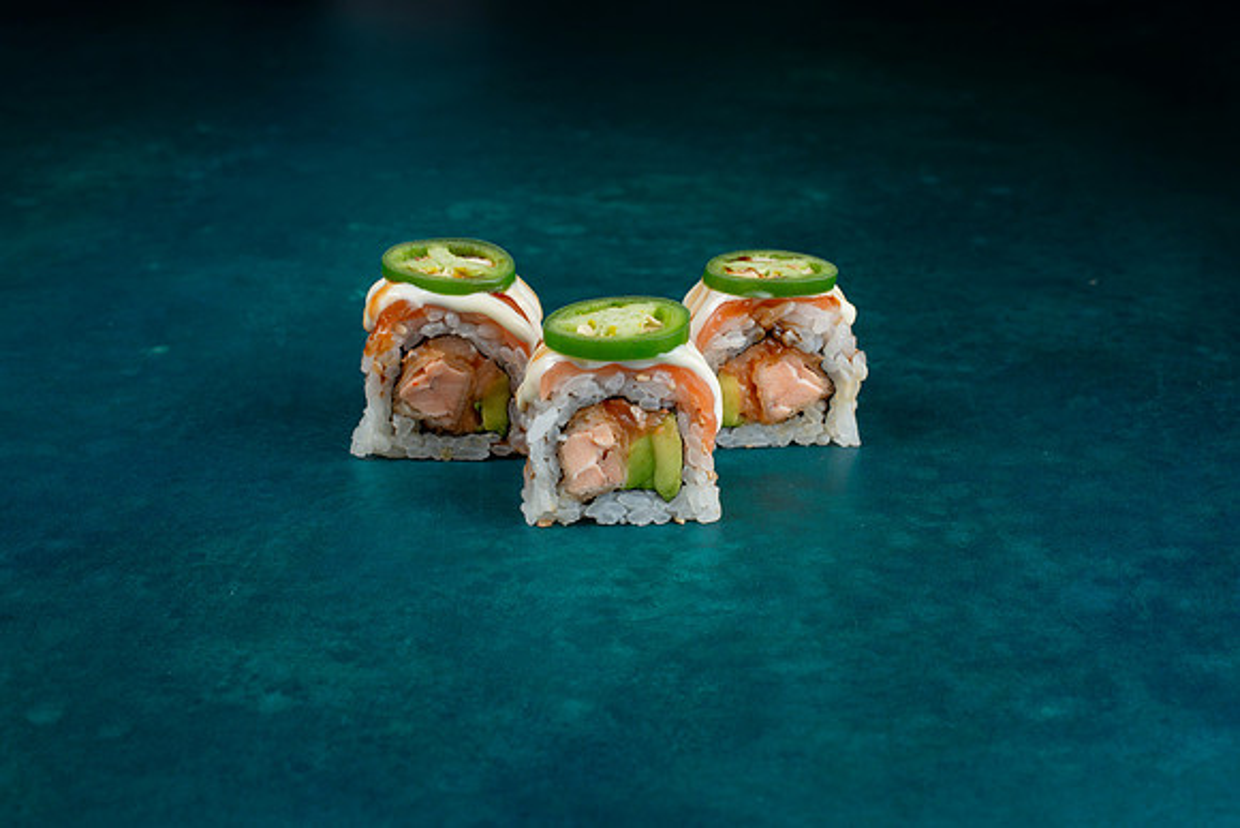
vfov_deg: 25.3
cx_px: 620
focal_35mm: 53
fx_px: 1842
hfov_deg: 37.2
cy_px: 390
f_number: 10
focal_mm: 50
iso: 250
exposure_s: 1/250
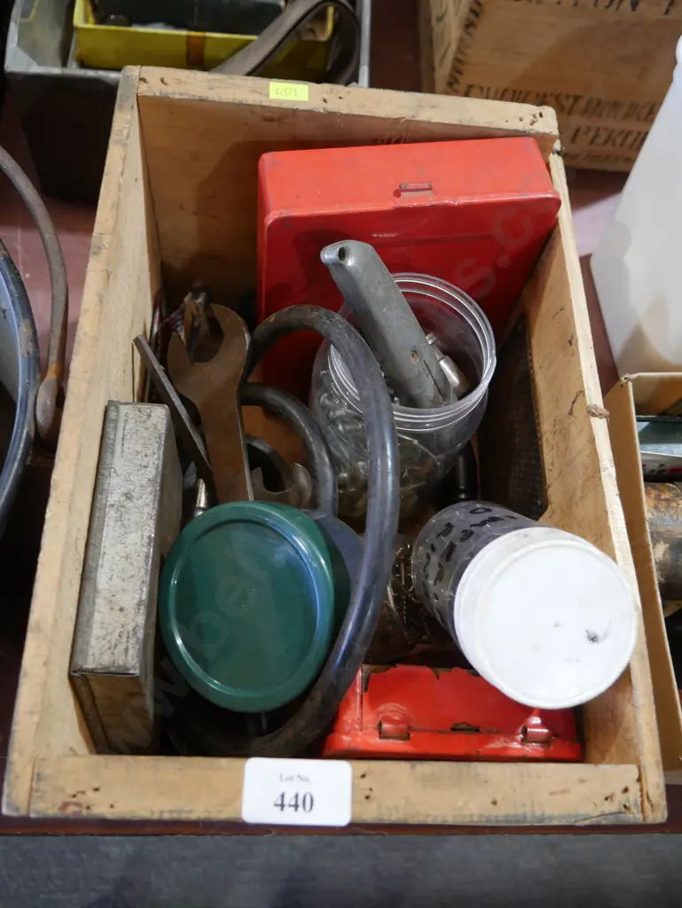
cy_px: 454
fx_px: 787
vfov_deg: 59.9
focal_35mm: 30
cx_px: 341
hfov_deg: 46.8
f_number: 3.6
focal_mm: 15
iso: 500
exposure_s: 1/60
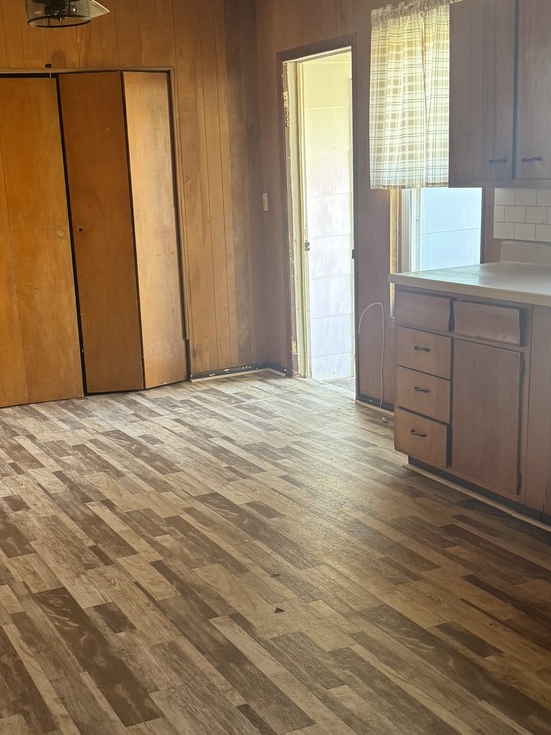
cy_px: 451
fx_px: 998
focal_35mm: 47
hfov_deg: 30.8
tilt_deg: -15.5
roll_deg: +3.3
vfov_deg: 40.2
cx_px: 226
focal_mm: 6.76
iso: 250
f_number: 1.78
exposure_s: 1/60
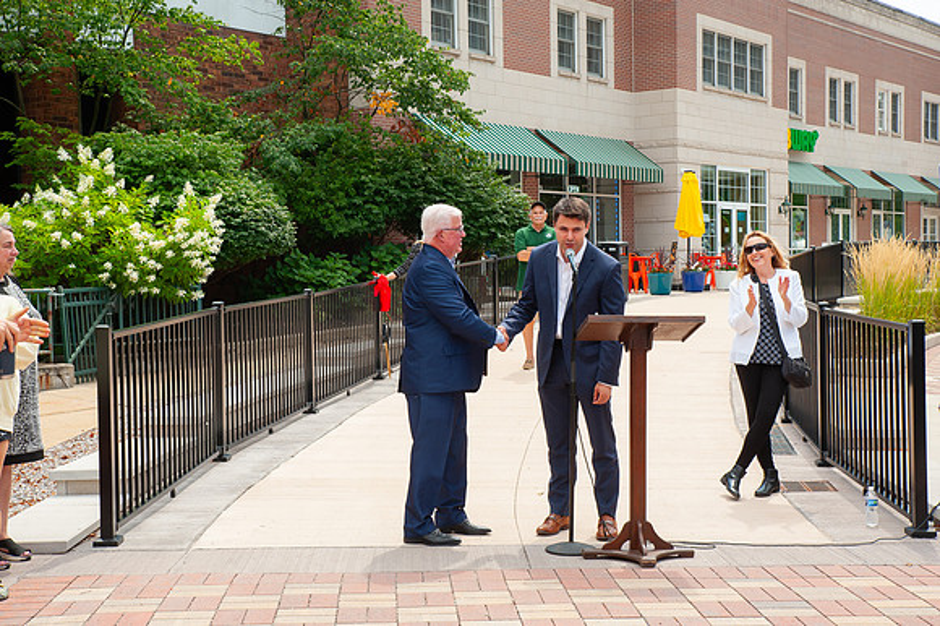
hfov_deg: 38.2
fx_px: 1357
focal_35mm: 52
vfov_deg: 26.0
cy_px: 313
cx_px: 470
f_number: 14
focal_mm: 52
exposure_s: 1/200
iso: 400
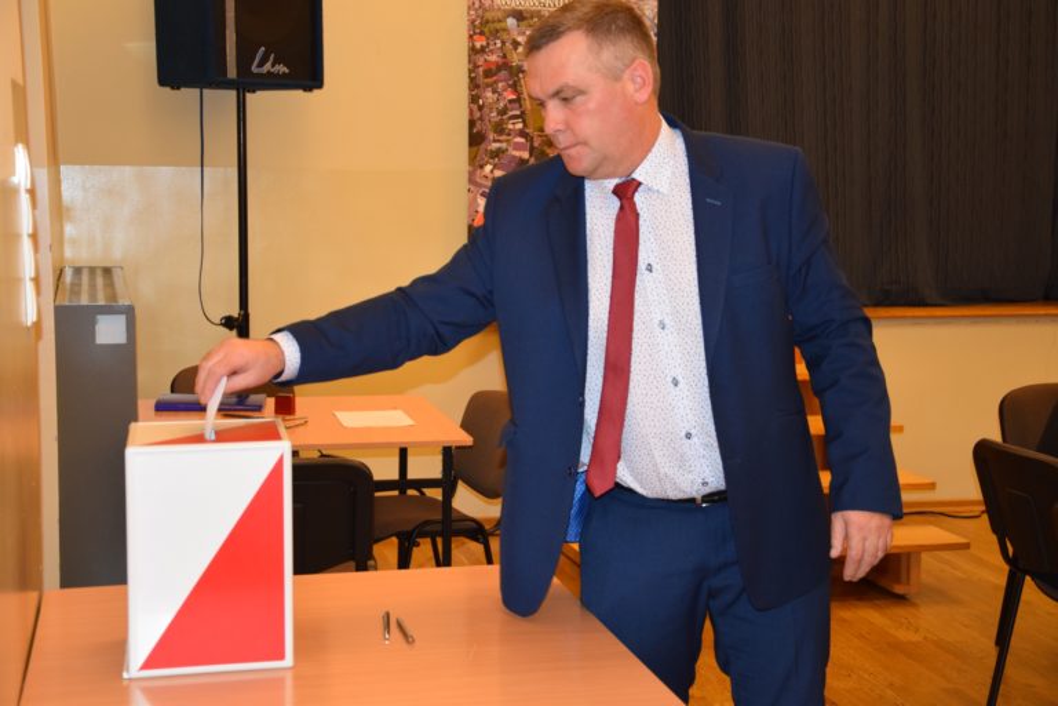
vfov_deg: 23.8
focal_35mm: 57
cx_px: 529
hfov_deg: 35.1
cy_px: 353
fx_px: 1675
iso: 800
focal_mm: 38
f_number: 4.5
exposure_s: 1/80
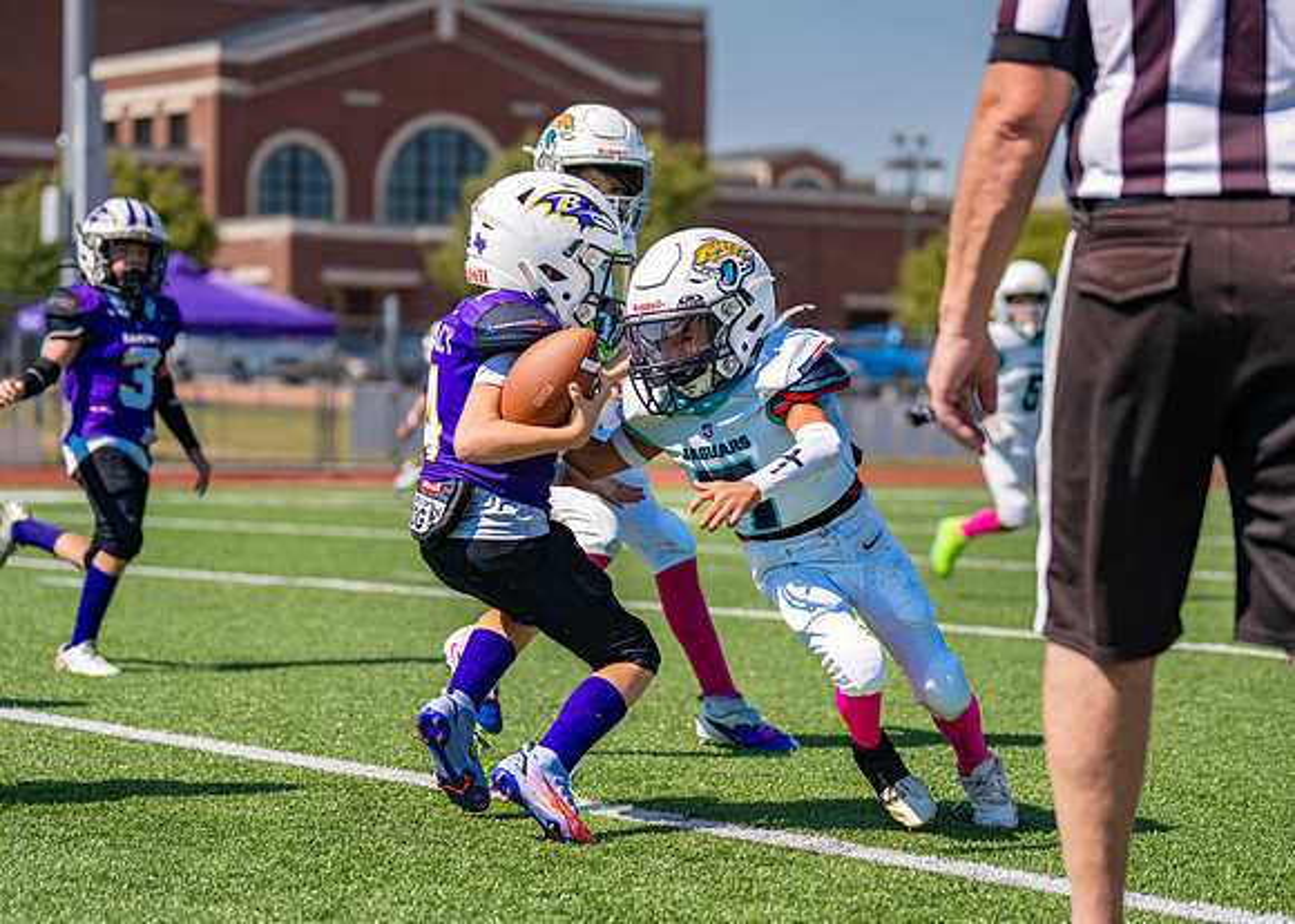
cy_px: 485
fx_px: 3743
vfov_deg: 14.1
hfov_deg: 19.6
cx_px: 710
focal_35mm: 102
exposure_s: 1/2000
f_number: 2.8
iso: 100
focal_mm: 84
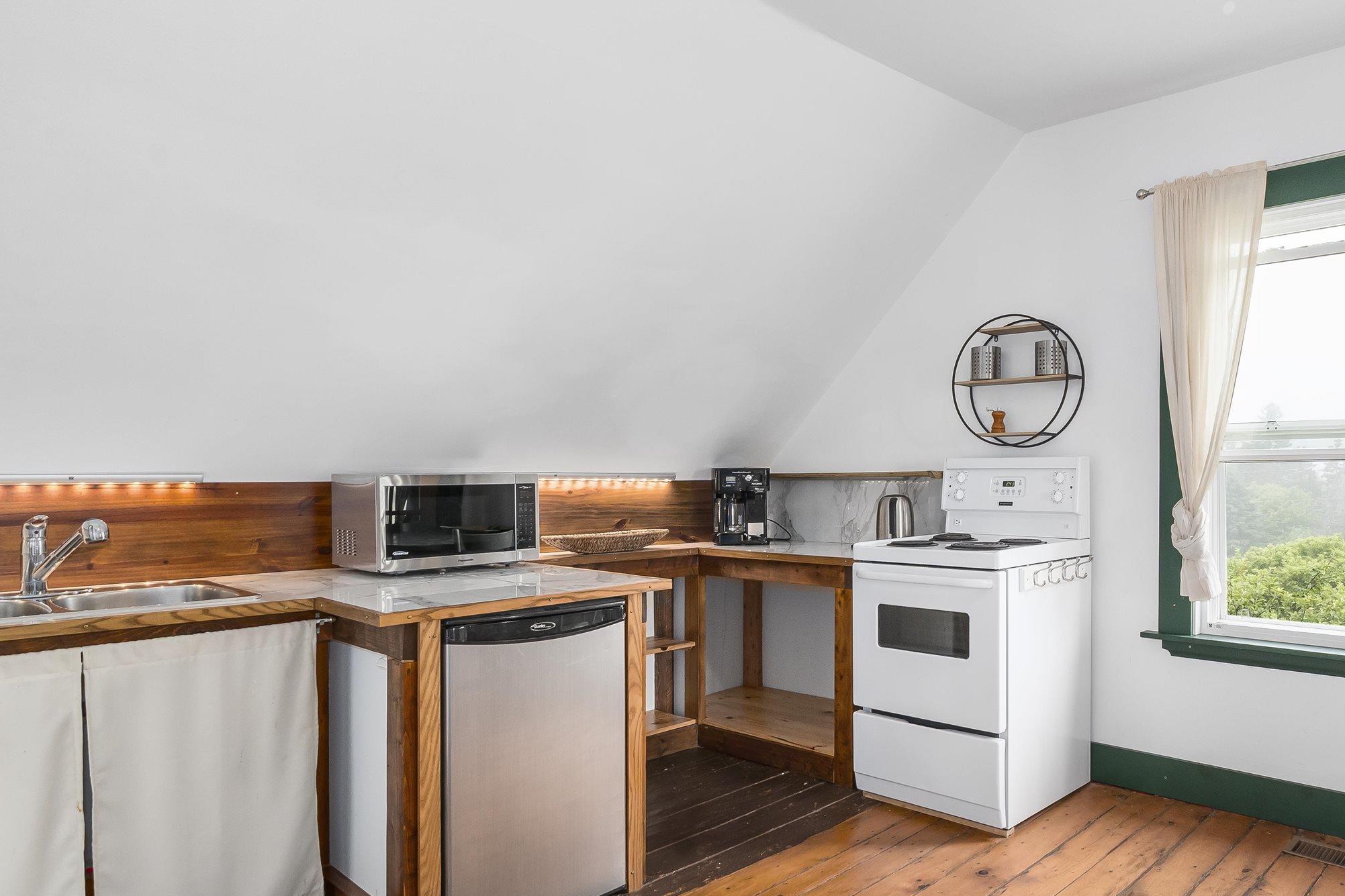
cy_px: 496
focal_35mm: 23
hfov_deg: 74.8
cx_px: 843
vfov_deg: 55.0
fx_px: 859
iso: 400
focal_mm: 10
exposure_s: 1/60
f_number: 10
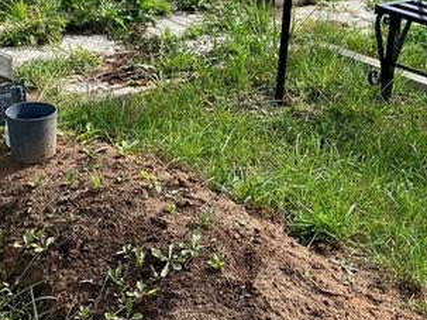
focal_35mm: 88
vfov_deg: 16.7
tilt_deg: -13.8
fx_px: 1085
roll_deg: -0.5
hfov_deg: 22.2
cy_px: 89
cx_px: 247
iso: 32
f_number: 1.8
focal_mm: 4.25
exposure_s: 1/1585
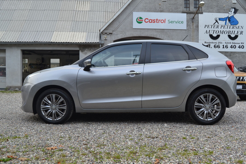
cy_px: 80
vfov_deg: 37.9
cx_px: 129
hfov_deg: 54.4
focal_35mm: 35
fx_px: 239
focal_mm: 22
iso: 220
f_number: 5.6
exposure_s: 1/125
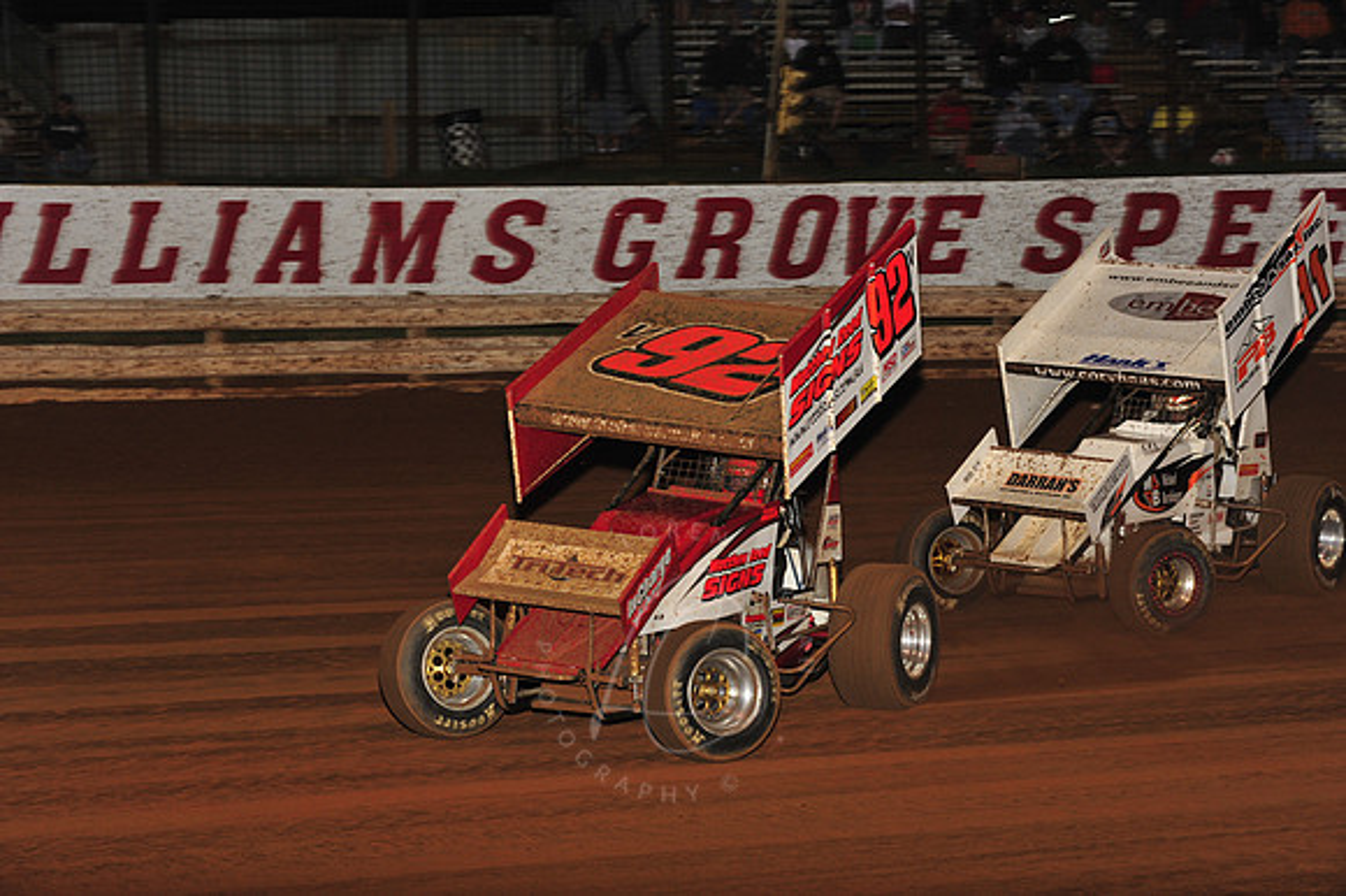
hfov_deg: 19.5
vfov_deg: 13.0
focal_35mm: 105
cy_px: 448
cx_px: 673
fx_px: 3923
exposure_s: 1/320
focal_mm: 105
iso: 1000
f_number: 7.1
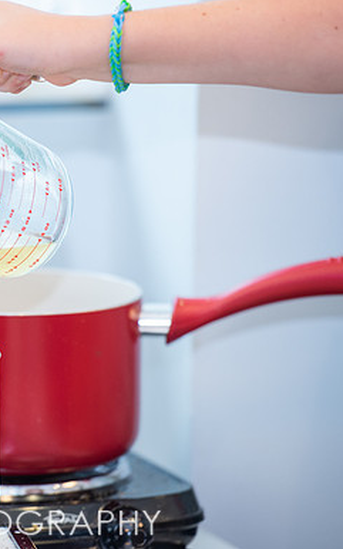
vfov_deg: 6.2
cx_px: -77
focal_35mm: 339
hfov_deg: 3.9
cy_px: 298
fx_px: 5074
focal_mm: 200
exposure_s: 1/160
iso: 320
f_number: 3.2
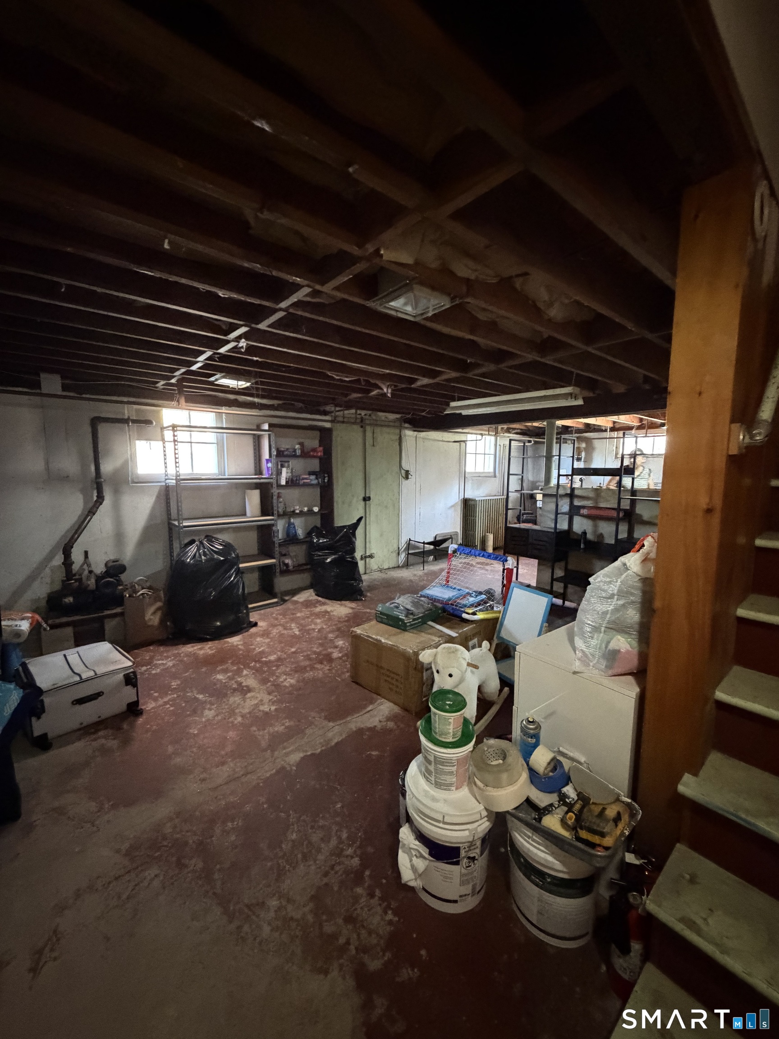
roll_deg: -0.3
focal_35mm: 14
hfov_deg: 85.7
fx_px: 420
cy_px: 520
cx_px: 390
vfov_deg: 102.1
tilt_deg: -6.9
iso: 1600
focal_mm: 2.22
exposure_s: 1/30
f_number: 2.2
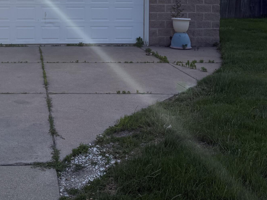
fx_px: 417
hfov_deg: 34.7
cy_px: -8
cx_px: 61
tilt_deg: -0.6
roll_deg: +0.4
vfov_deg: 25.5
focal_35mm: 54
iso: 125
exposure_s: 1/4167
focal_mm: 6.76
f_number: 1.78
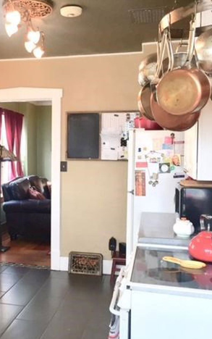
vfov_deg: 47.2
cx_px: 41
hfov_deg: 29.8
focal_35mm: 42
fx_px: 388
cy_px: 173
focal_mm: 4.15
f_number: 2.2
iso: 32
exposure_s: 1/30
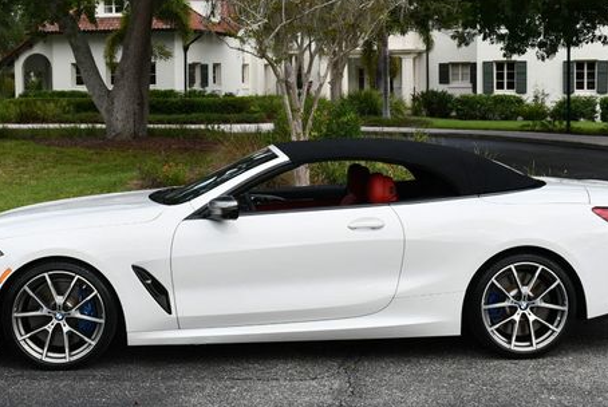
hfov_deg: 32.3
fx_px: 1048
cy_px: 150
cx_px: 292
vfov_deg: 21.9
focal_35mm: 62
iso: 200
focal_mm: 22
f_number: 8
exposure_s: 1/250
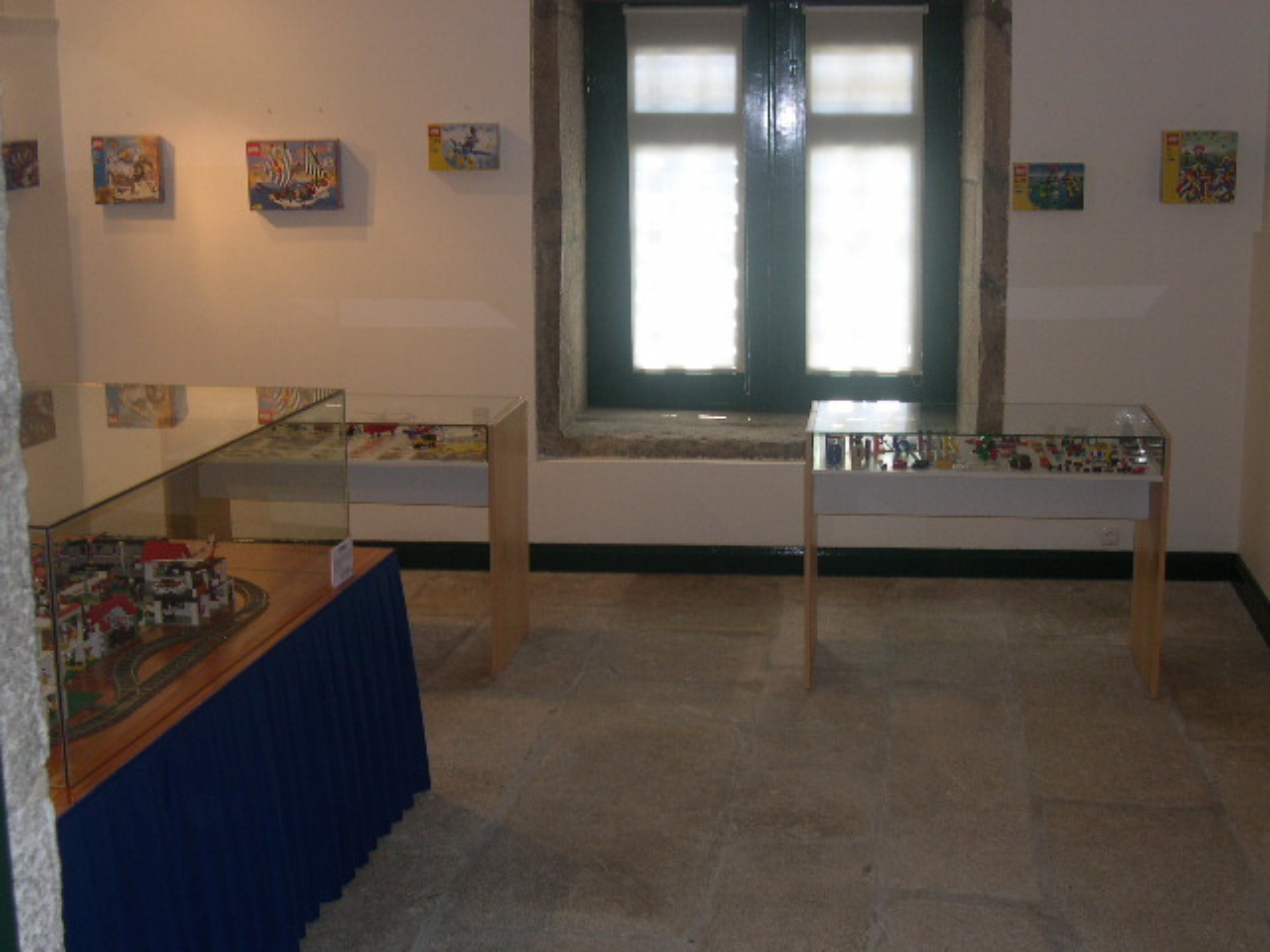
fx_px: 1724
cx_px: 635
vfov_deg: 30.9
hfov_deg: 40.4
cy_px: 476
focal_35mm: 47
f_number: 3.1
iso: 100
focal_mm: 10.1
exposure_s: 1/30
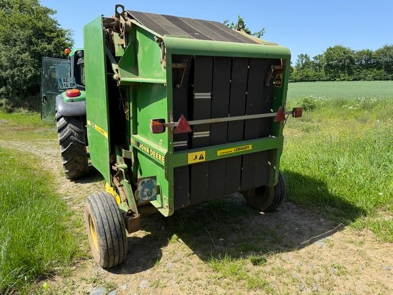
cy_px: 148
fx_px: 272
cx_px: 196
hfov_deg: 71.6
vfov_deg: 56.8
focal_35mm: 24
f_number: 1.78
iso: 80
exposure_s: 1/1727
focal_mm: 6.76
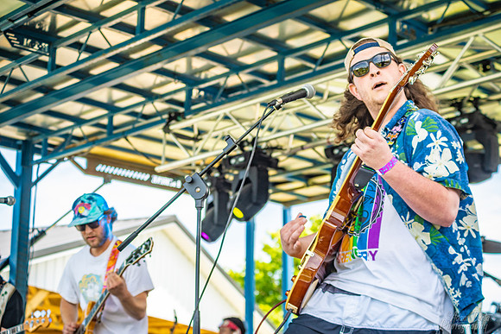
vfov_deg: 18.2
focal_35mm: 75
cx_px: 250
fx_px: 1044
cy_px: 167
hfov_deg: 27.0
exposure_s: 1/320
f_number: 5.6
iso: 500
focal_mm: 75
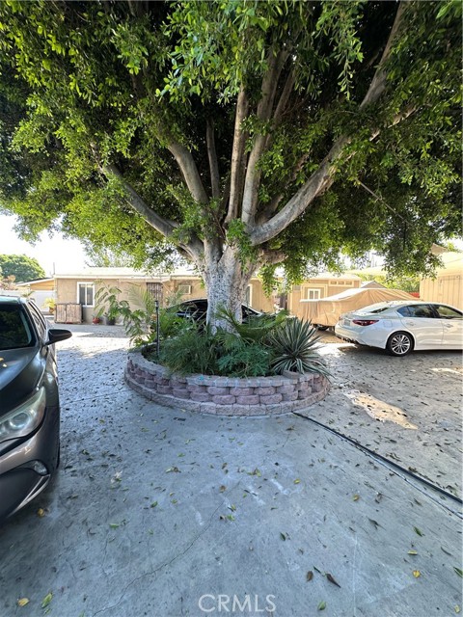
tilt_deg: -2.4
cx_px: 232
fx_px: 250
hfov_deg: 85.7
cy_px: 308
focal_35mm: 14
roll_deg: -2.4
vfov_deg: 102.1
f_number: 2.2
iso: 64
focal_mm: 2.22
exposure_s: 1/99
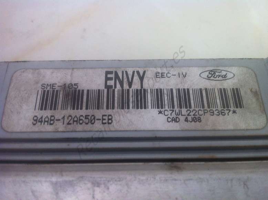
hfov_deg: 52.7
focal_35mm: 35
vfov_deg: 40.6
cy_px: 100
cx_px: 134
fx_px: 271
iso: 100
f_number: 2.8
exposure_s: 1/60
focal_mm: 3.85
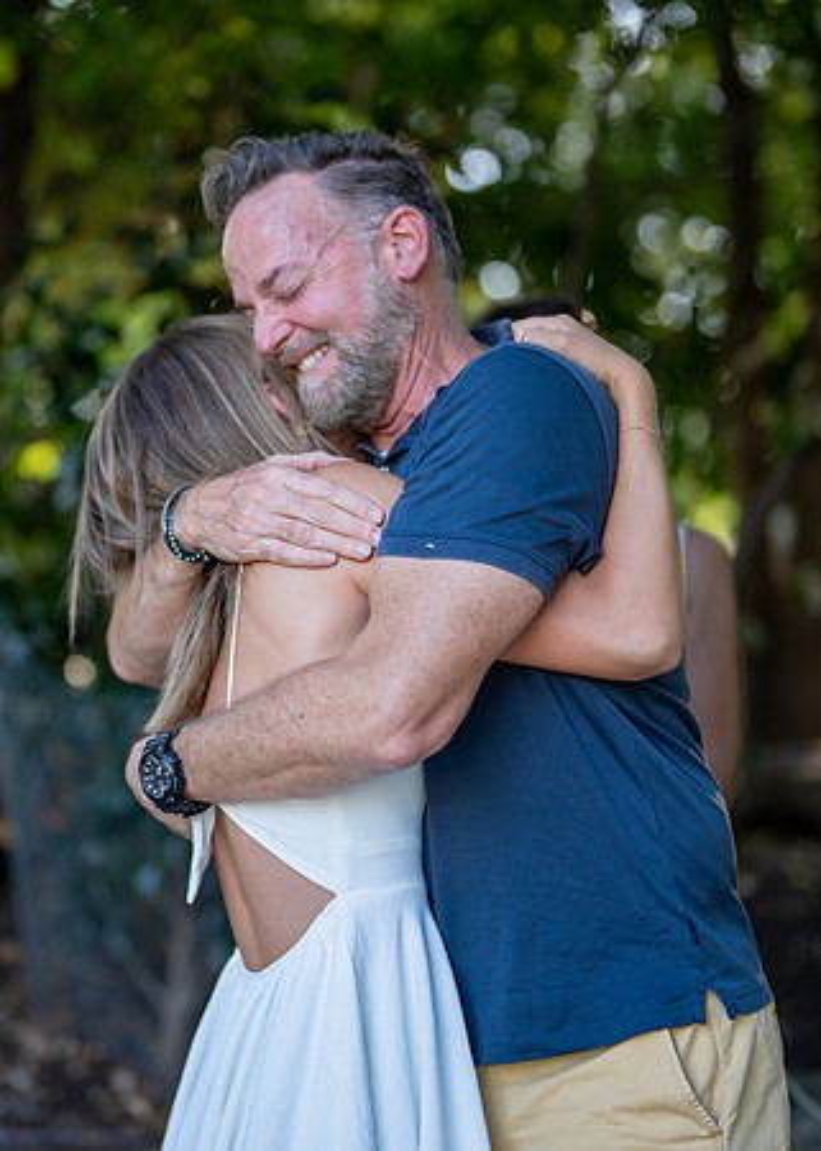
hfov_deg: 18.1
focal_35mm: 79
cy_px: 536
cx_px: 268
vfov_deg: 25.2
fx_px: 2576
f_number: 1.2
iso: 320
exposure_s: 1/1000
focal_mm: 50
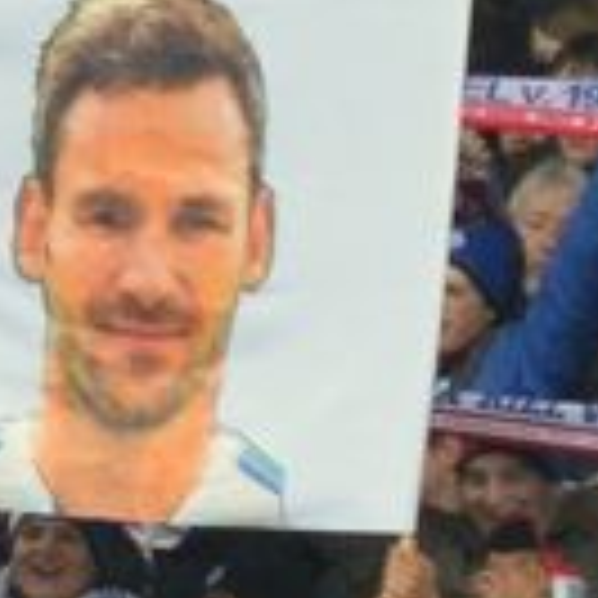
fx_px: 21323
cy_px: 342
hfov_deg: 1.6
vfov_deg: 1.6
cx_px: 153
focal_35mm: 1091
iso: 1600
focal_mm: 200
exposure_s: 1/1250
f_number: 5
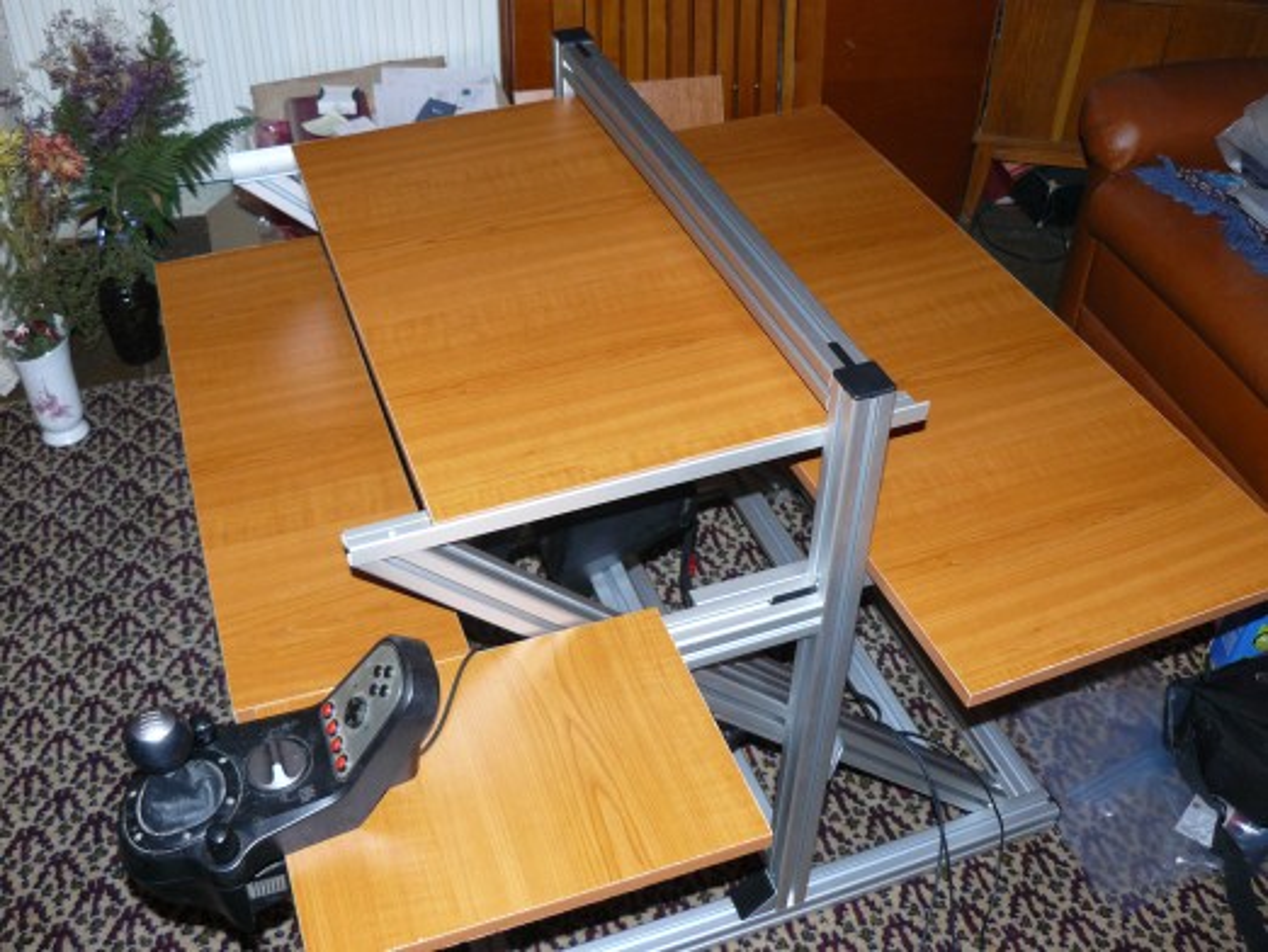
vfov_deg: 39.7
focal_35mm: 36
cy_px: 476
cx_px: 634
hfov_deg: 51.3
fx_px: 1319
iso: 125
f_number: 2.8
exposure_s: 1/30
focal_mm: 6
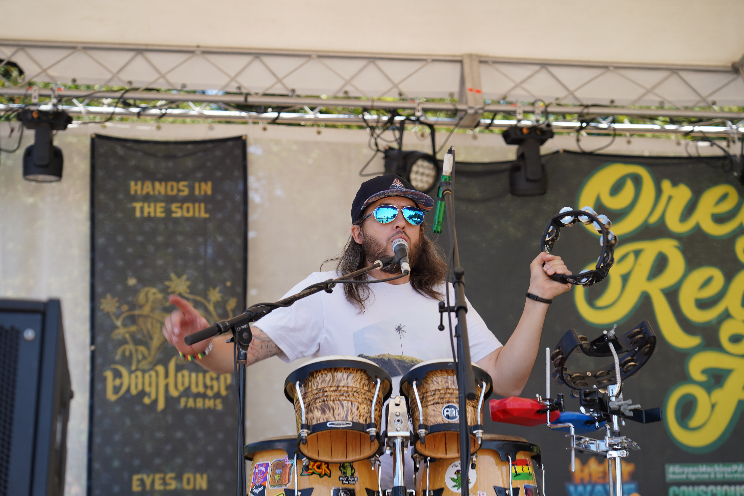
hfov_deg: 23.6
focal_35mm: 86
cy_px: 248
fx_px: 1777
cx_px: 372
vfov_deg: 15.9
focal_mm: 86
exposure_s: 1/200
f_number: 4.5
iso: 100
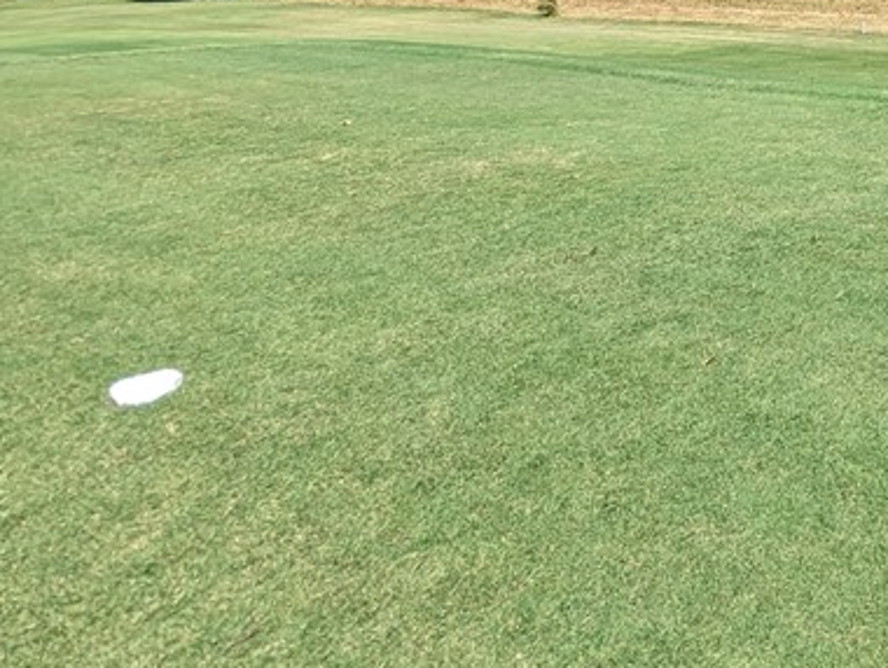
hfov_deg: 33.2
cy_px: -142
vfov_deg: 28.9
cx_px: 1135
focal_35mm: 43
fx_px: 1104
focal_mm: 2.35
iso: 52
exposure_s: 1/949
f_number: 2.2
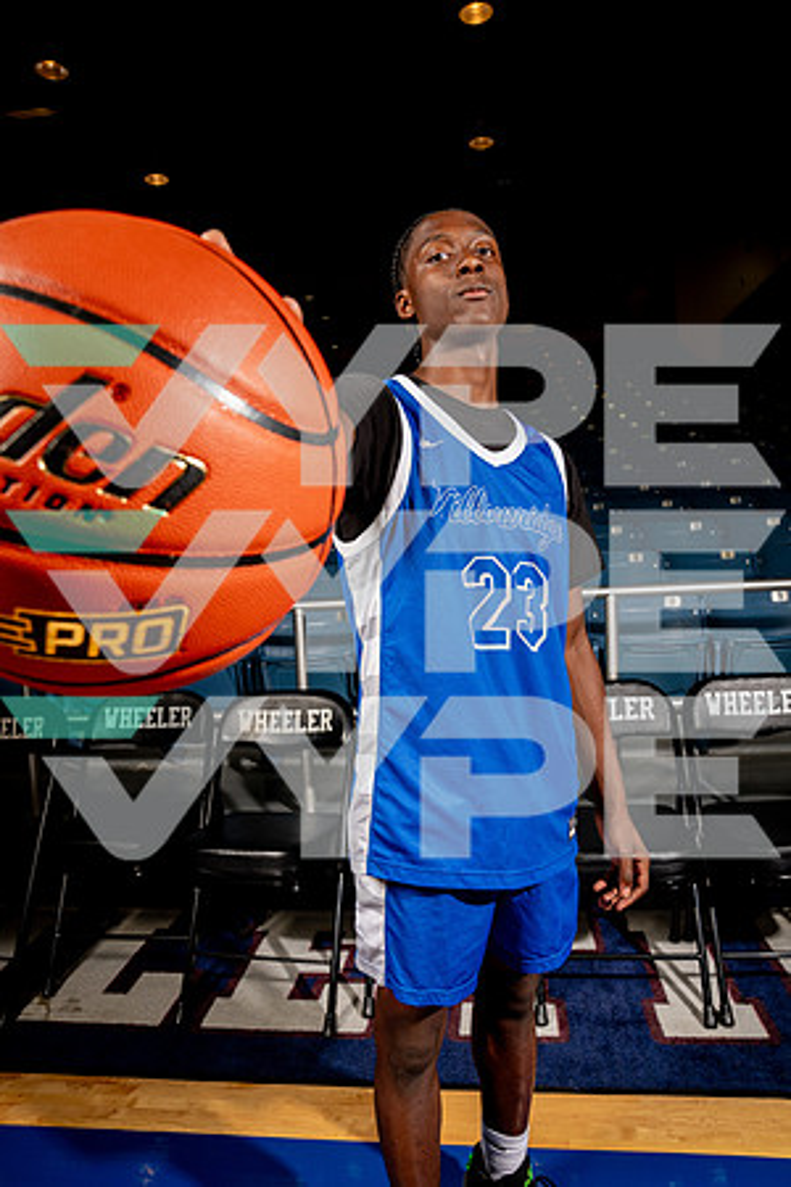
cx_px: 396
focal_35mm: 24
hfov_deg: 53.1
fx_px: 791
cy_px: 594
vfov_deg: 73.7
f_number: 7.1
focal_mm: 24
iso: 250
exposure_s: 1/125
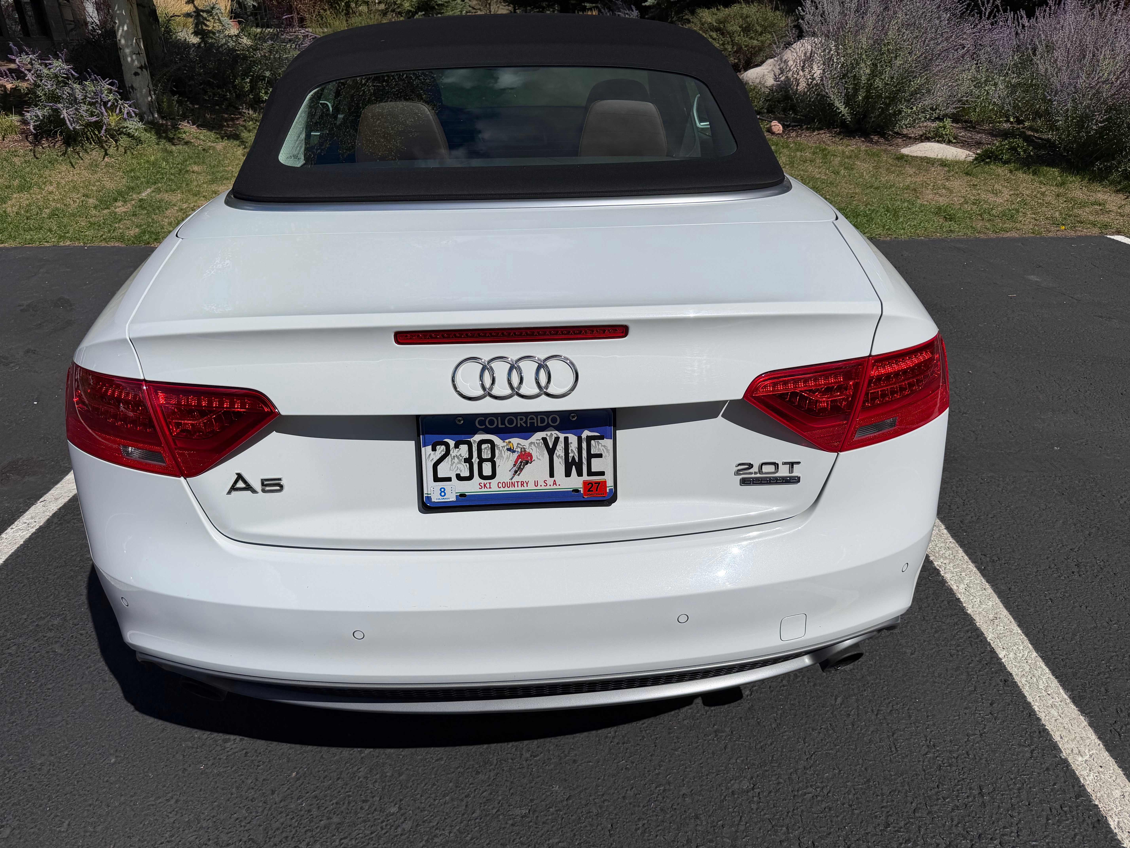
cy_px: 424
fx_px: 783
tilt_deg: -25.7
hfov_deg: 71.6
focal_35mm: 24
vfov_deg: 56.8
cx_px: 565
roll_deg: +0.3
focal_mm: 6.76
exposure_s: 1/17544
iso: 80
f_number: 1.78
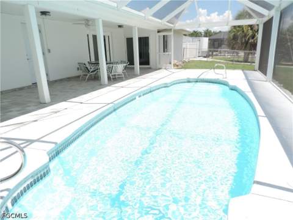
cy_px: 110
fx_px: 203
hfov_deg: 71.6
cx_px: 146
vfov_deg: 56.8
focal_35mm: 24
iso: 80
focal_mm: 4.3
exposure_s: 1/500
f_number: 3
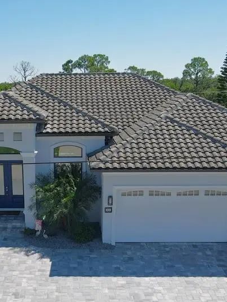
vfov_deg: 40.6
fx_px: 402
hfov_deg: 31.1
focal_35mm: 46
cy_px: 208
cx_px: 63
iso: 110
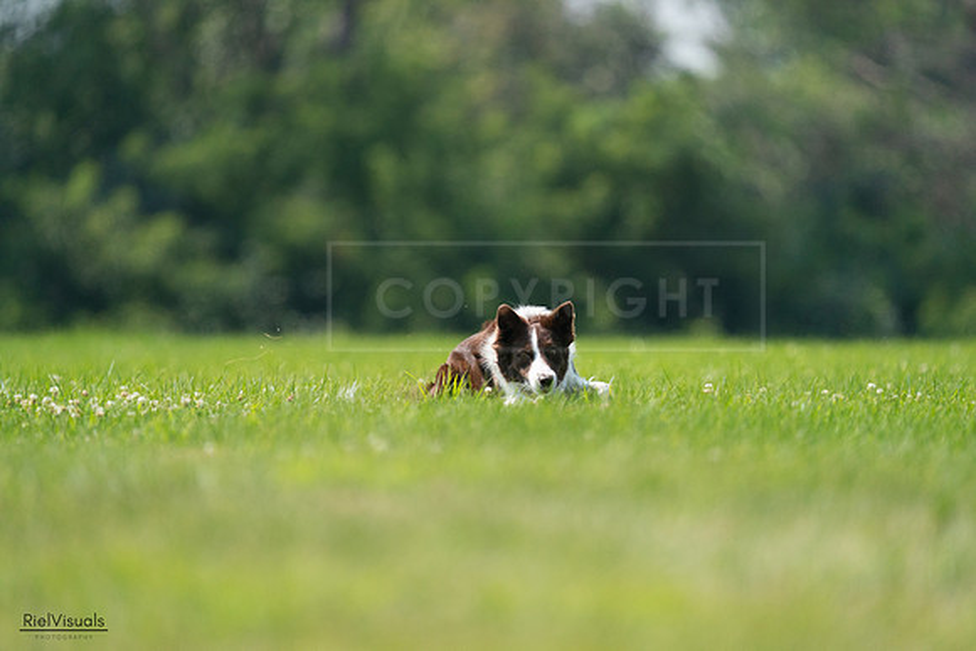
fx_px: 14507
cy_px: 326
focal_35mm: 535
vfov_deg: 2.6
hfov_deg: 3.9
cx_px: 488
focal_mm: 535
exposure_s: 1/4000
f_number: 6.3
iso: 1600
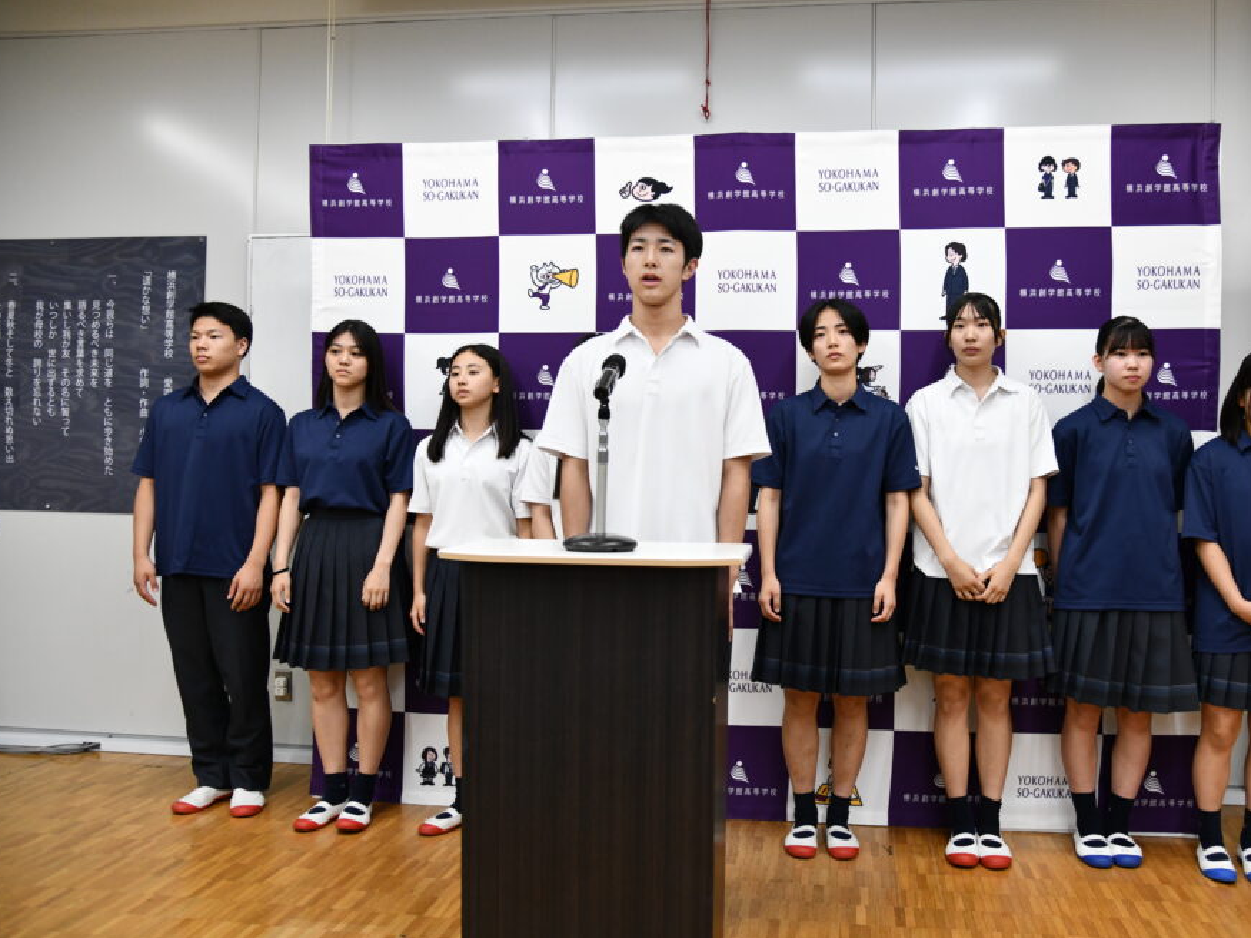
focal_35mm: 27
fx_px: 976
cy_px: 461
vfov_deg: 51.3
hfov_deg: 65.0
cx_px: 711
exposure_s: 1/200
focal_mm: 24
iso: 1600
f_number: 4
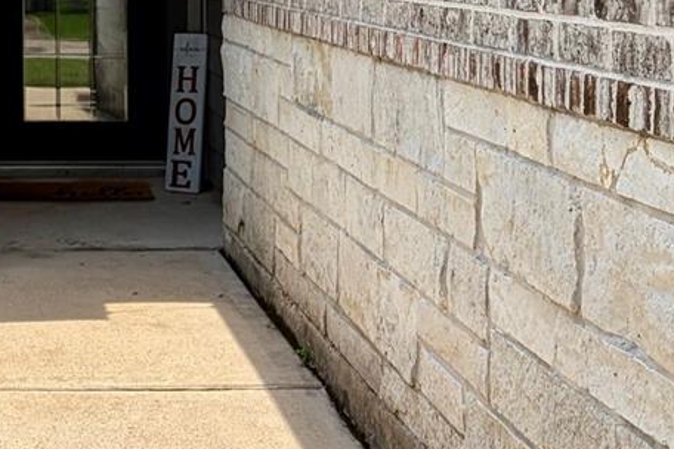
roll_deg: +1.0
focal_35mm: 91
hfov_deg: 21.1
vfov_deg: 14.7
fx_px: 1704
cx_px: -87
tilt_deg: -0.7
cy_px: -13
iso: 64
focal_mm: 5.96
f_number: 1.6
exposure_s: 1/4950
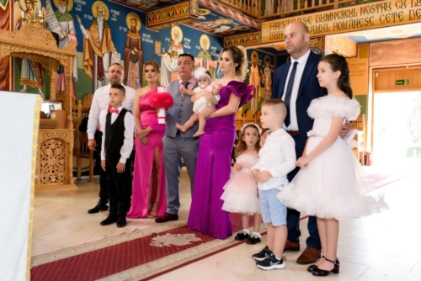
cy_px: 140
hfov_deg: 54.4
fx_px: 410
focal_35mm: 35
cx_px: 210
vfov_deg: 37.9
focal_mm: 35
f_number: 2.8
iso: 1600
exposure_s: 1/200
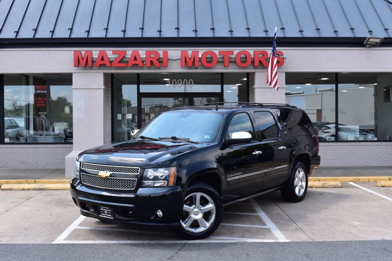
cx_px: 196
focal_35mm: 45
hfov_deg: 43.6
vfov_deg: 29.8
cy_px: 130
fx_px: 490
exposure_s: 1/250
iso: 400
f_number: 10
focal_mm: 30
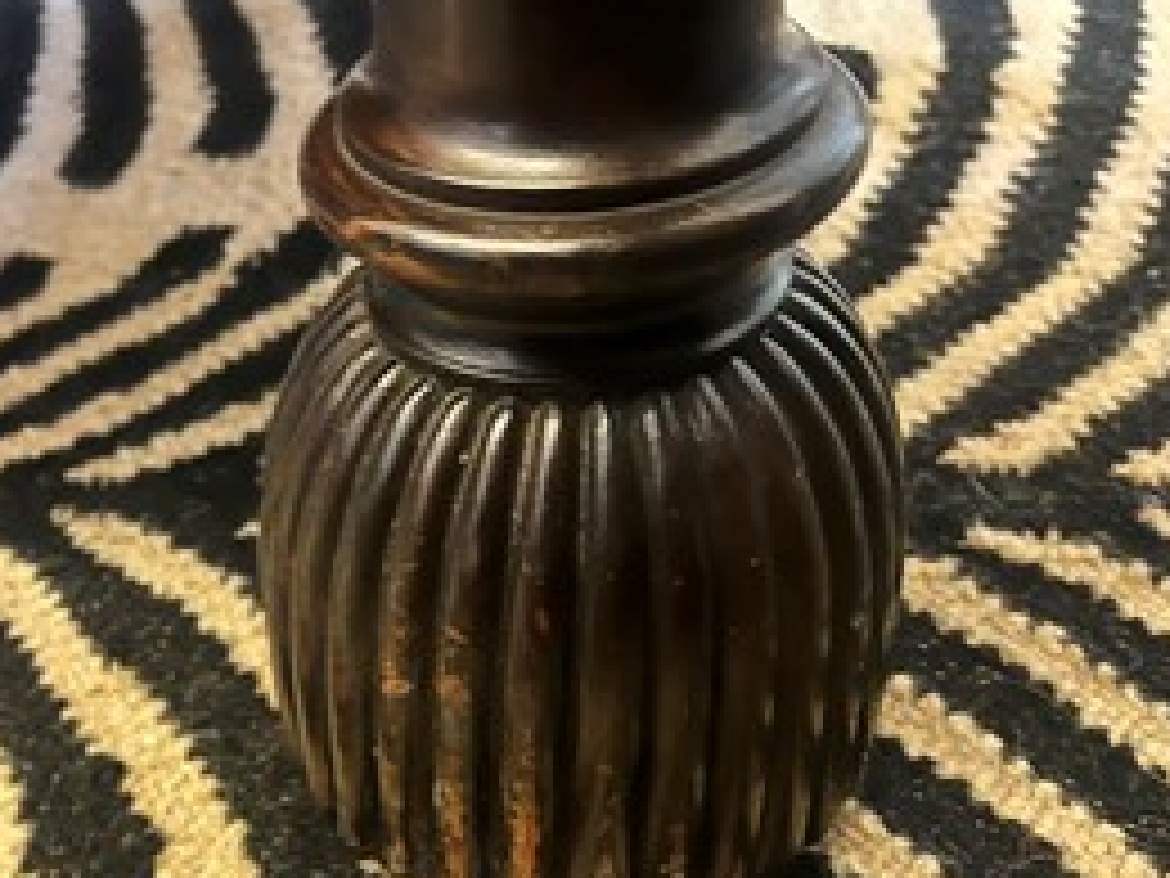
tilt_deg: -43.7
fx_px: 1352
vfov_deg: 35.2
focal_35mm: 40
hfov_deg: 45.1
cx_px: 284
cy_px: 648
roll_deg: +10.7
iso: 1000
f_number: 1.6
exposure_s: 1/20
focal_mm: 5.1
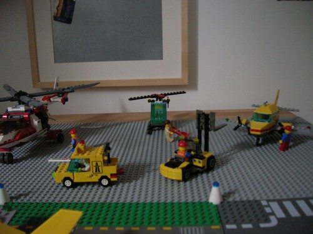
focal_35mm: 34
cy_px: 117
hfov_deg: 54.0
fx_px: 307
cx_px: 156
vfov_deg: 41.7
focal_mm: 5.7
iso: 200
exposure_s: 1/22.3
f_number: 2.9
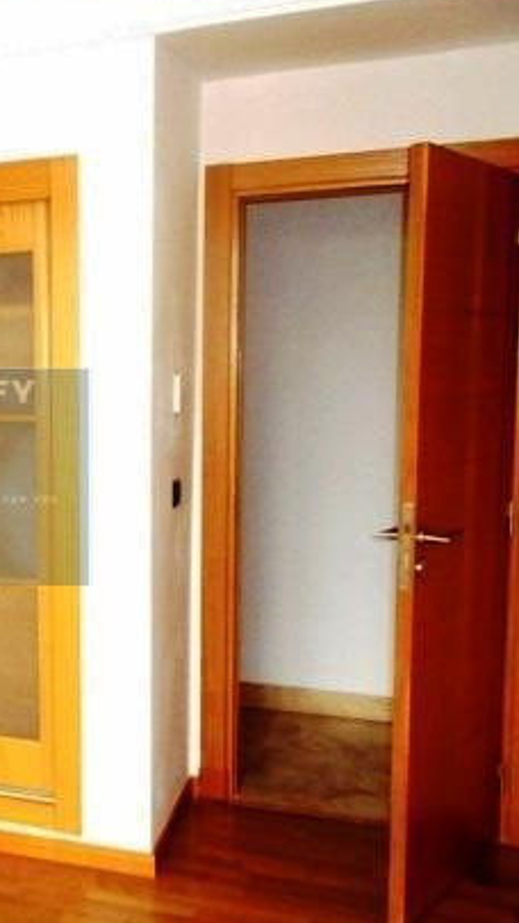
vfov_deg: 47.3
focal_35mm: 43
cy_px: 476
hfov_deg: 24.8
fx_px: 1051
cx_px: -118
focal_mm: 4.5
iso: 800
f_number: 3.7
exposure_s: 1/25
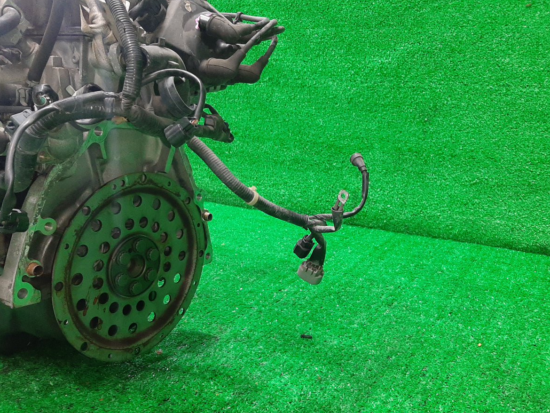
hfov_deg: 56.7
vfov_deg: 44.0
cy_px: 239
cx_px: 299
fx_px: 509
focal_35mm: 32
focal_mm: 3.93
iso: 232
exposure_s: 1/50
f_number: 1.7
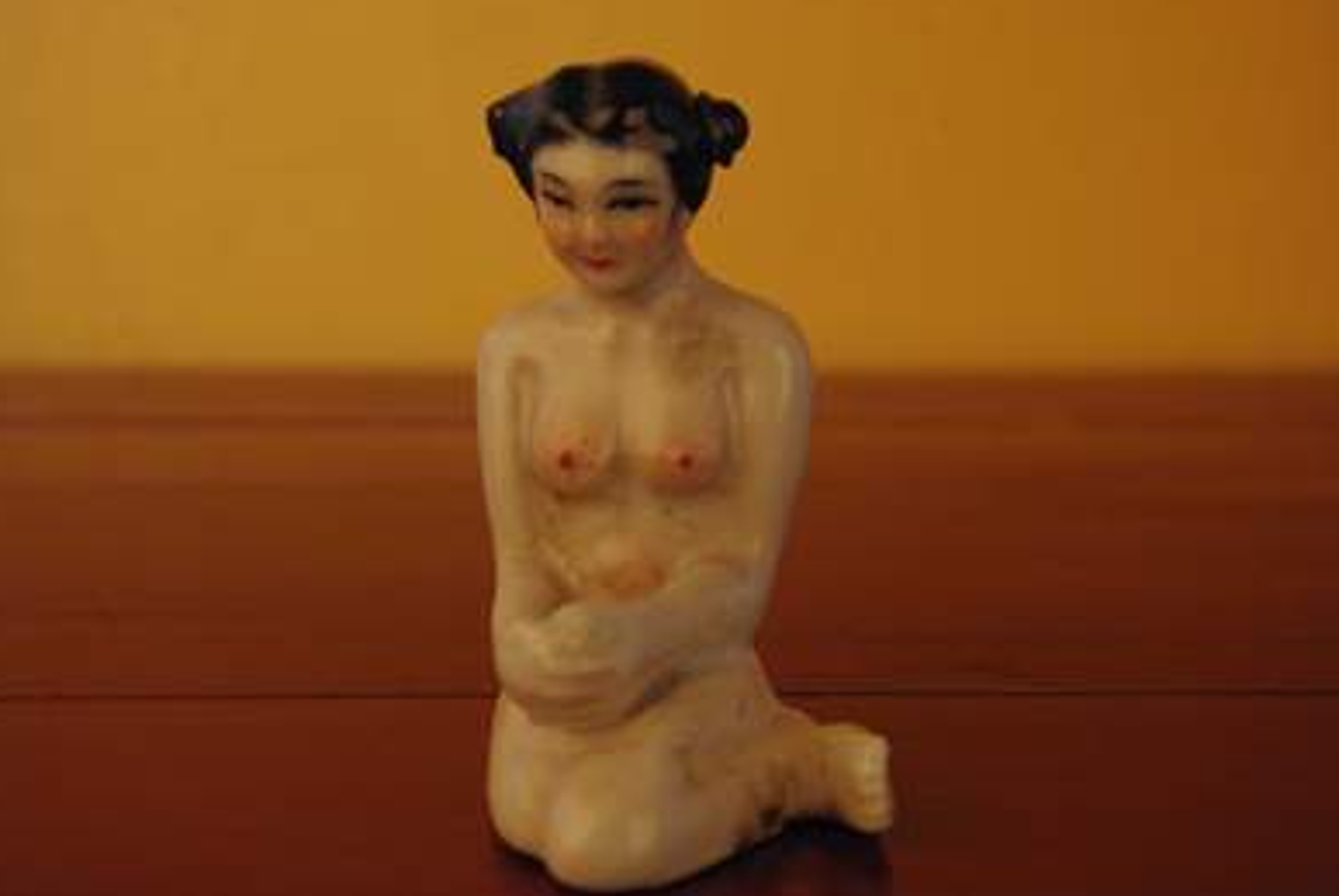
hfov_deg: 32.3
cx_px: 671
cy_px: 443
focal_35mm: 62
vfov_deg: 22.0
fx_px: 2309
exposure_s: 1/90
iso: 1600
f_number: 6.7
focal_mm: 40
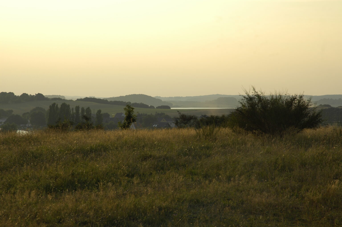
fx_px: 997
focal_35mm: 105
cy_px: 114
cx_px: 171
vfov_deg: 13.0
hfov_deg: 19.5
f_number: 10
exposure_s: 1/400
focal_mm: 70
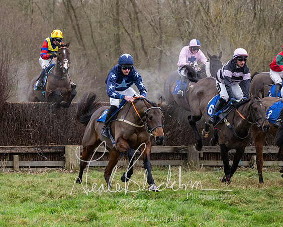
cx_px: 134
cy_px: 108
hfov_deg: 11.7
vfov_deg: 9.4
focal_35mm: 164
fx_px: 1376
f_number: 4
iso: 800
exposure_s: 1/1250
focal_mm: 98
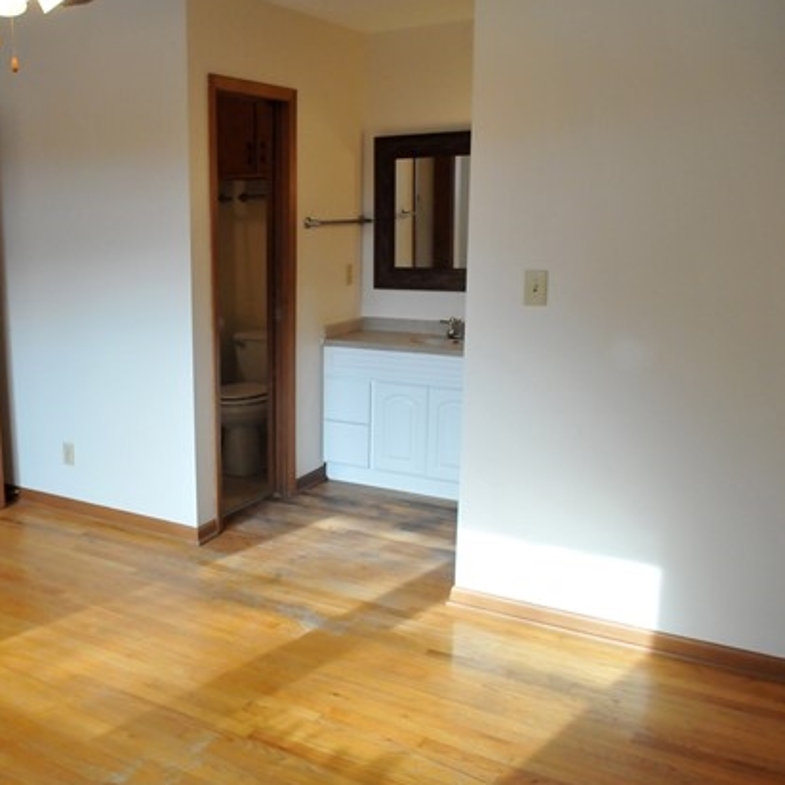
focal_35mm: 34
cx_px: 196
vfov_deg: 48.9
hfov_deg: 47.1
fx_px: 864
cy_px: 401
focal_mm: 17
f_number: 5
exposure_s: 1/250
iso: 1600
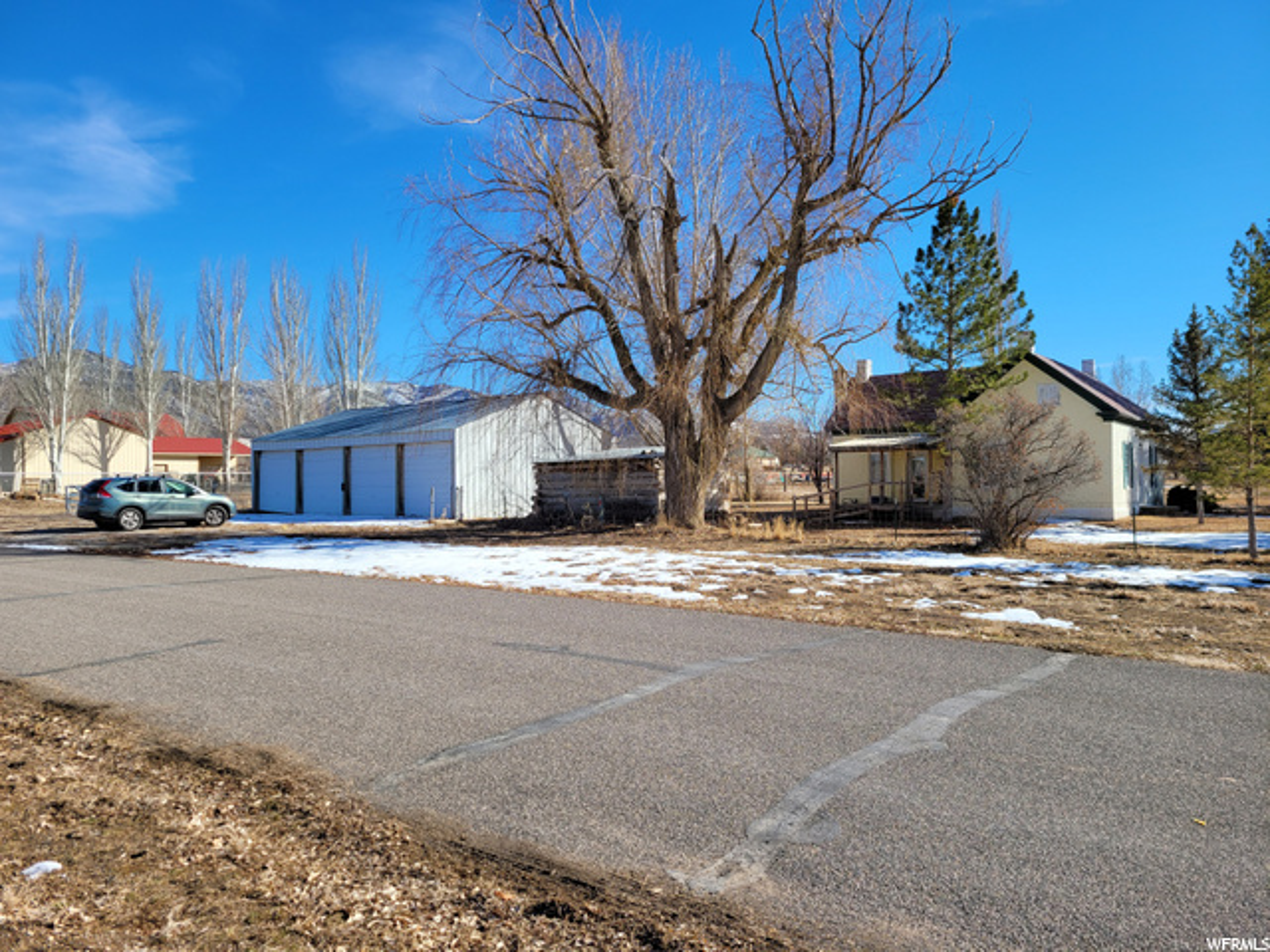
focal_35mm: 26
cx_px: 635
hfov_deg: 67.3
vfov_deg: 53.1
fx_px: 954
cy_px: 476
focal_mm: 5.4
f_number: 1.8
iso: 40
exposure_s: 1/2333
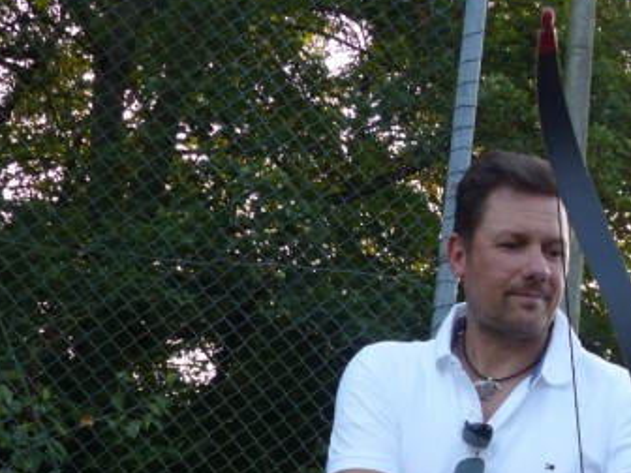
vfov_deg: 17.5
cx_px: 661
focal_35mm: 81
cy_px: 535
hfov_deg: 23.0
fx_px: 1477
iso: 200
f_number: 3.2
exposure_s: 1/250
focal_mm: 6
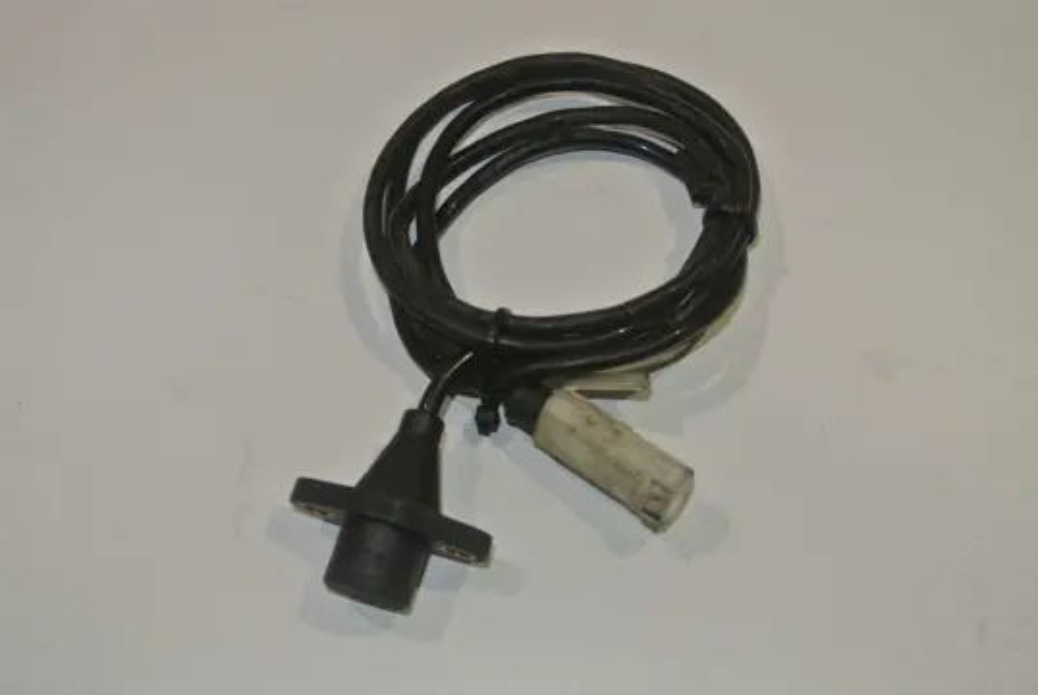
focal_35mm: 52
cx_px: 519
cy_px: 348
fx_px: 1501
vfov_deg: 26.1
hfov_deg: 38.1
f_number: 4.8
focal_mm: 19.6
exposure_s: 1/60
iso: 200
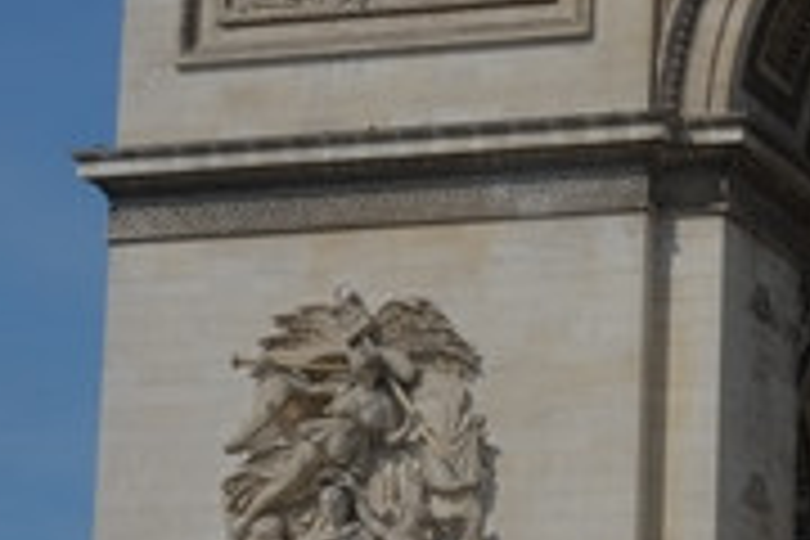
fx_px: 3285
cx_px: 1116
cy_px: 551
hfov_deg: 13.4
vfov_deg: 9.3
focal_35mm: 146
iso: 200
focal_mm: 27
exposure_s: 1/420
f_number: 14
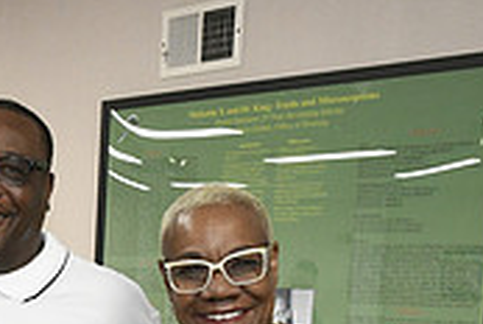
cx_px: -190
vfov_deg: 13.5
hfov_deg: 19.0
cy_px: 446
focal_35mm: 97
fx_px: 1304
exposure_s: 1/60
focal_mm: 29
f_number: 11
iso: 6400
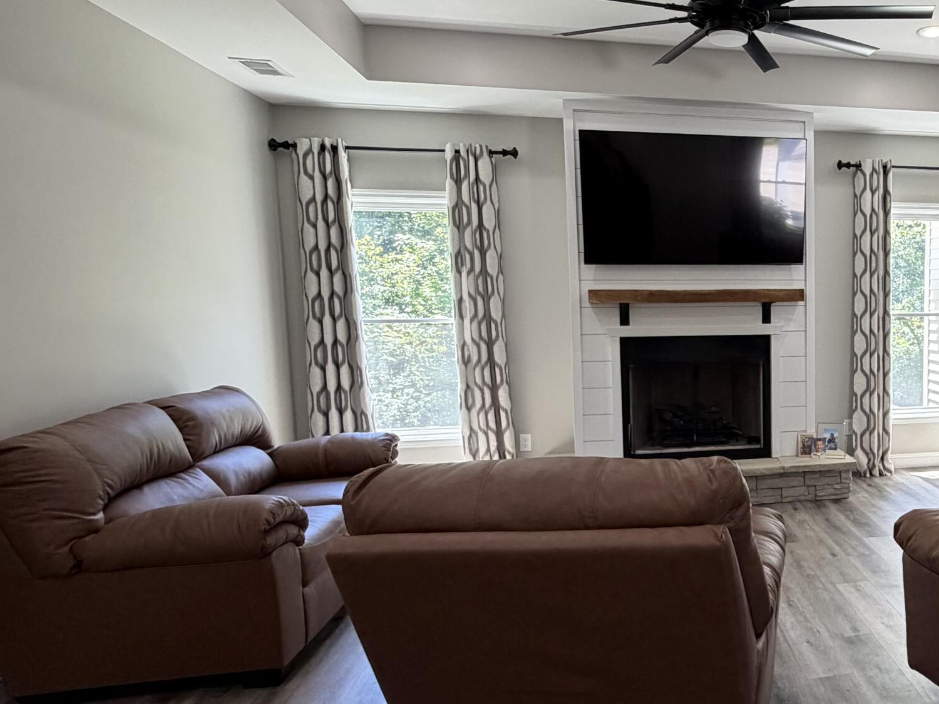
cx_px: 801
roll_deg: +1.0
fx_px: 760
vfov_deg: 49.7
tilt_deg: -5.8
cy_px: 372
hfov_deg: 56.8
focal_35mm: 28
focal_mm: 2.22
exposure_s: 1/120
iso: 250
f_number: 2.2
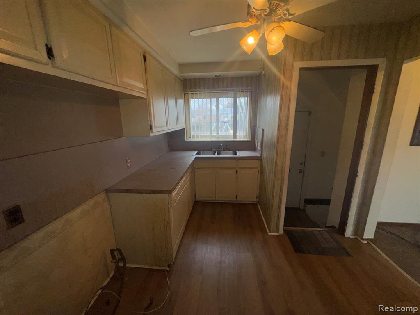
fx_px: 170
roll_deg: +0.5
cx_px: 210
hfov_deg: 102.1
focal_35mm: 14
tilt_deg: -13.1
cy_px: 158
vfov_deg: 85.7
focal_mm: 2.22
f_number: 2.2
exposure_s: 1/122
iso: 40
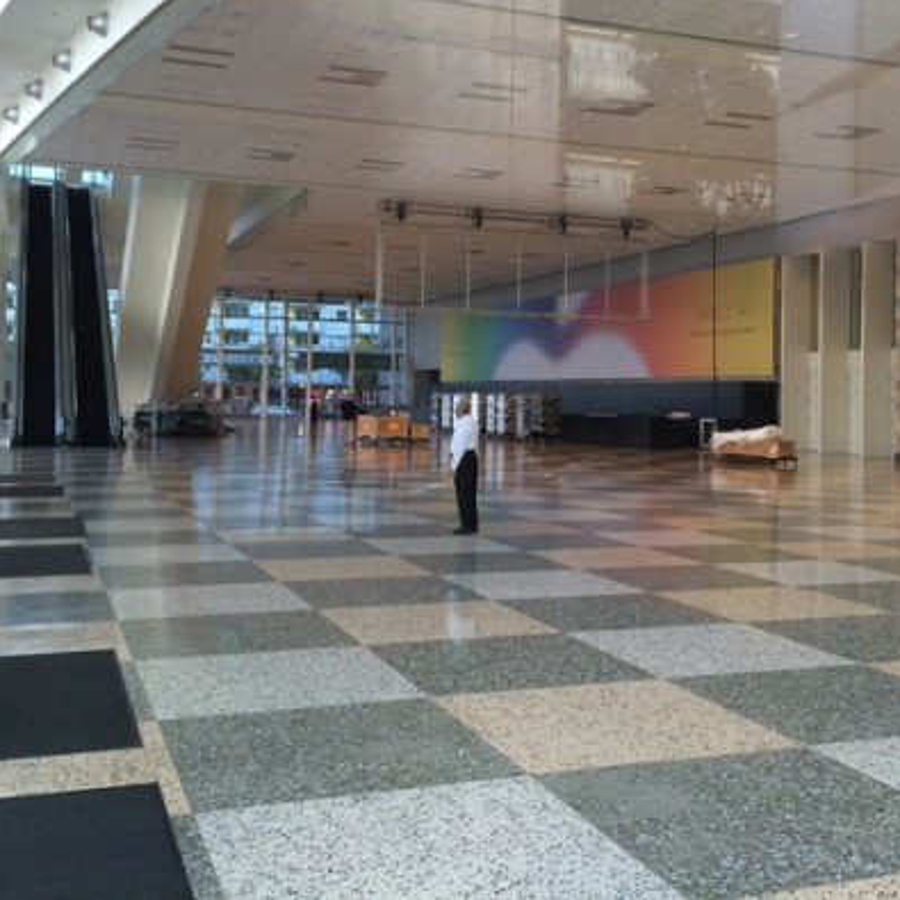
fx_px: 1235
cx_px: 527
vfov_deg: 39.9
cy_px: 368
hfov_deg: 39.9
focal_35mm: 42
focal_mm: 4.12
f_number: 2.2
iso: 40
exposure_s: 1/40
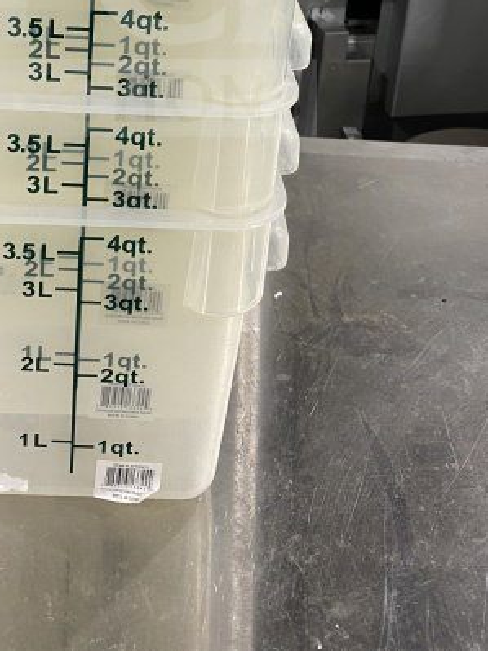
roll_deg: -2.4
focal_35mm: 53
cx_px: 132
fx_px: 997
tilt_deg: -20.4
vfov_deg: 33.3
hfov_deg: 27.2
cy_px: 7
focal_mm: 4.25
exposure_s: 1/60
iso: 125
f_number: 1.8
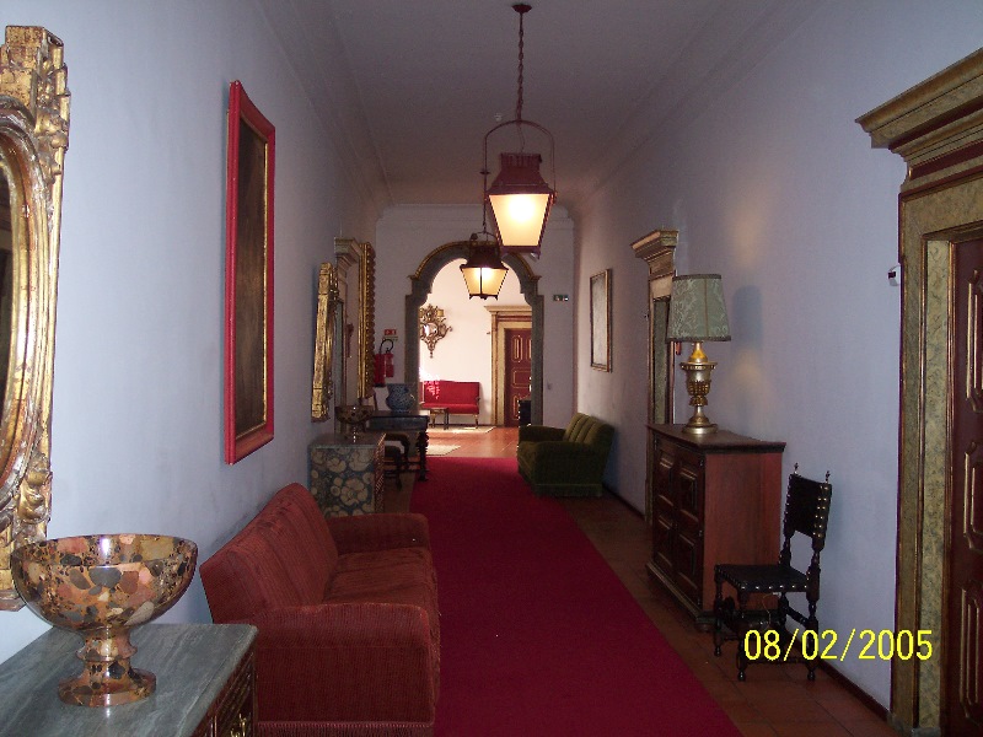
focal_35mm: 38
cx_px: 492
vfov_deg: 37.7
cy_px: 368
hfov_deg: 49.0
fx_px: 1079
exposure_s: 1/30
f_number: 2.8
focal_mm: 8
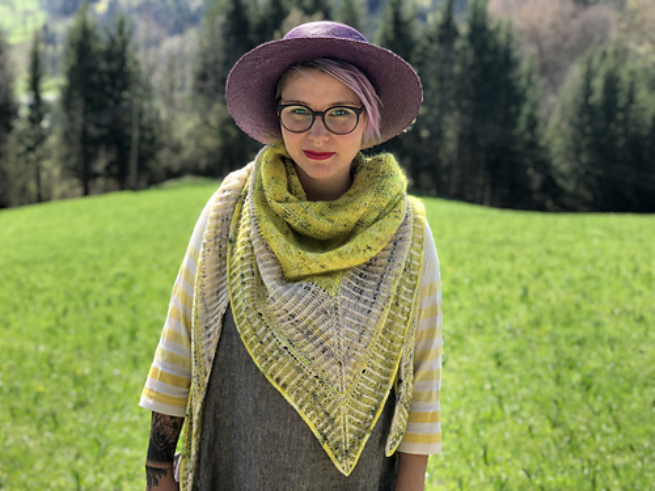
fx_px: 984
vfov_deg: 28.0
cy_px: 246
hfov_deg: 36.8
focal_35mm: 52
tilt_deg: -13.3
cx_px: 328
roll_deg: -3.7
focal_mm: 6
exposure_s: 1/145
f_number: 2.4
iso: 16
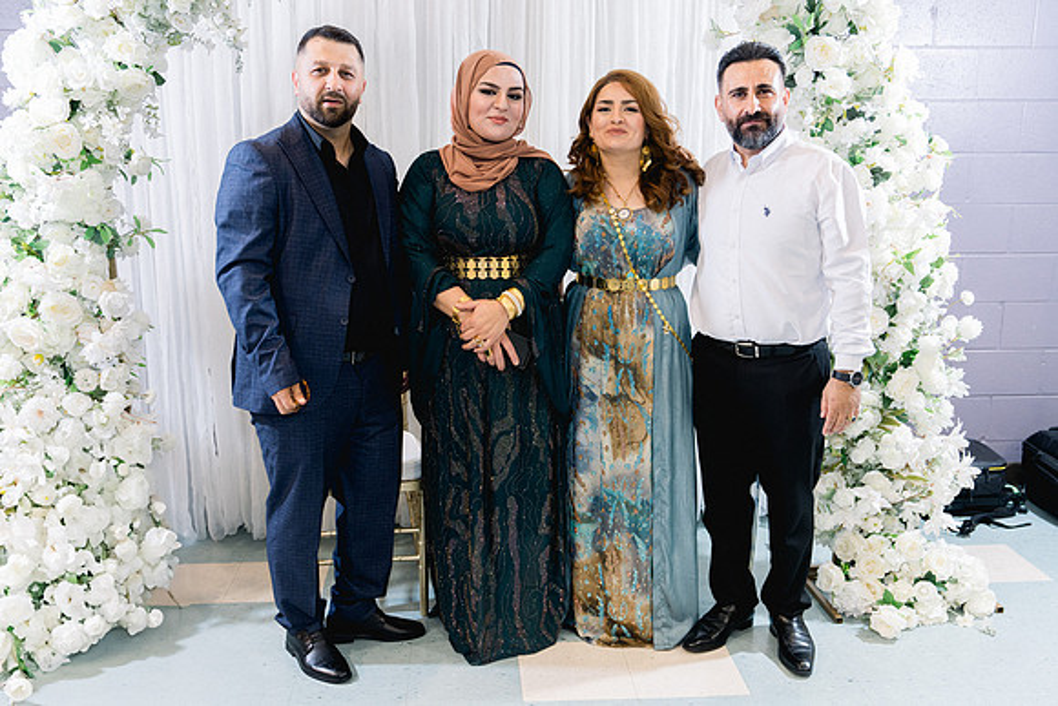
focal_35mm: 33
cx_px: 529
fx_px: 970
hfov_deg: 57.2
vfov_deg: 40.0
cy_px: 353
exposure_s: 1/160
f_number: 2.8
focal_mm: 33
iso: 800
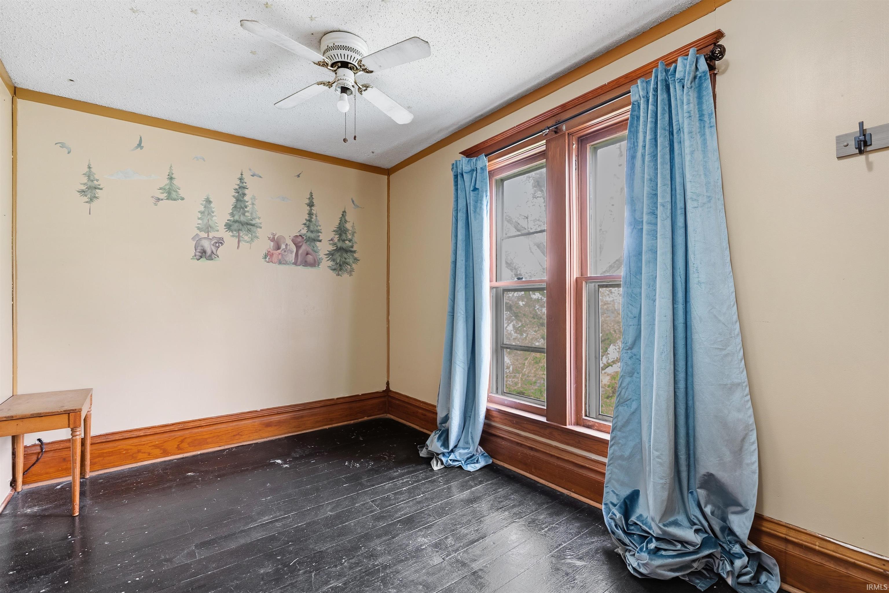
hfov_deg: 96.7
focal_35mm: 16
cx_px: 444
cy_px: 296
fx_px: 395
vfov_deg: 73.8
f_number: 2.8
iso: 100
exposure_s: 1/6
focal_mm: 16
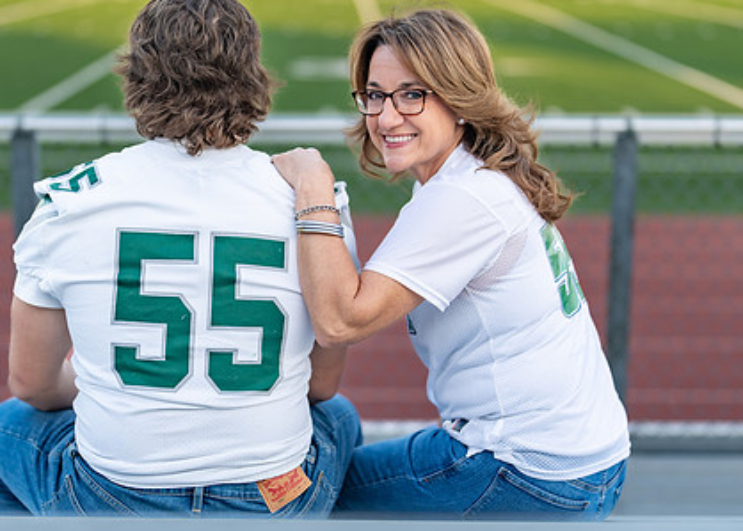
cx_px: 334
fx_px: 1731
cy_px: 293
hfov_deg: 24.2
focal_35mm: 82
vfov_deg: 17.4
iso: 100
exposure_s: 1/1250
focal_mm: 50
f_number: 1.2
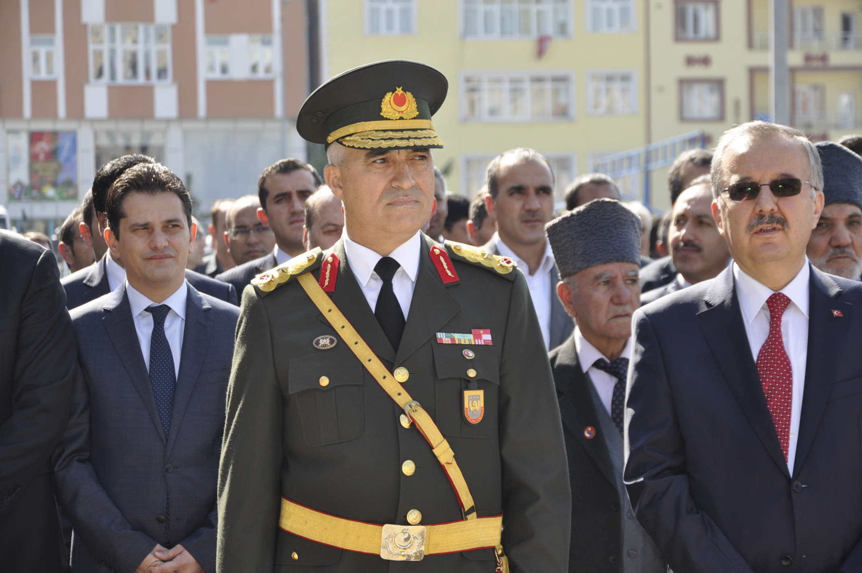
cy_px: 286
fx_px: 3049
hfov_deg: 16.1
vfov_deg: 10.7
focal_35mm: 128
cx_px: 431
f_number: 6.3
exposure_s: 1/200
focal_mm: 85
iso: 200
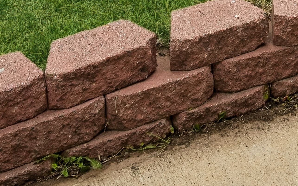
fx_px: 723
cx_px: 408
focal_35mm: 89
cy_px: -268
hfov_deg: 20.8
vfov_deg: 11.8
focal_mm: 16
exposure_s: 1/500
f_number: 8
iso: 400
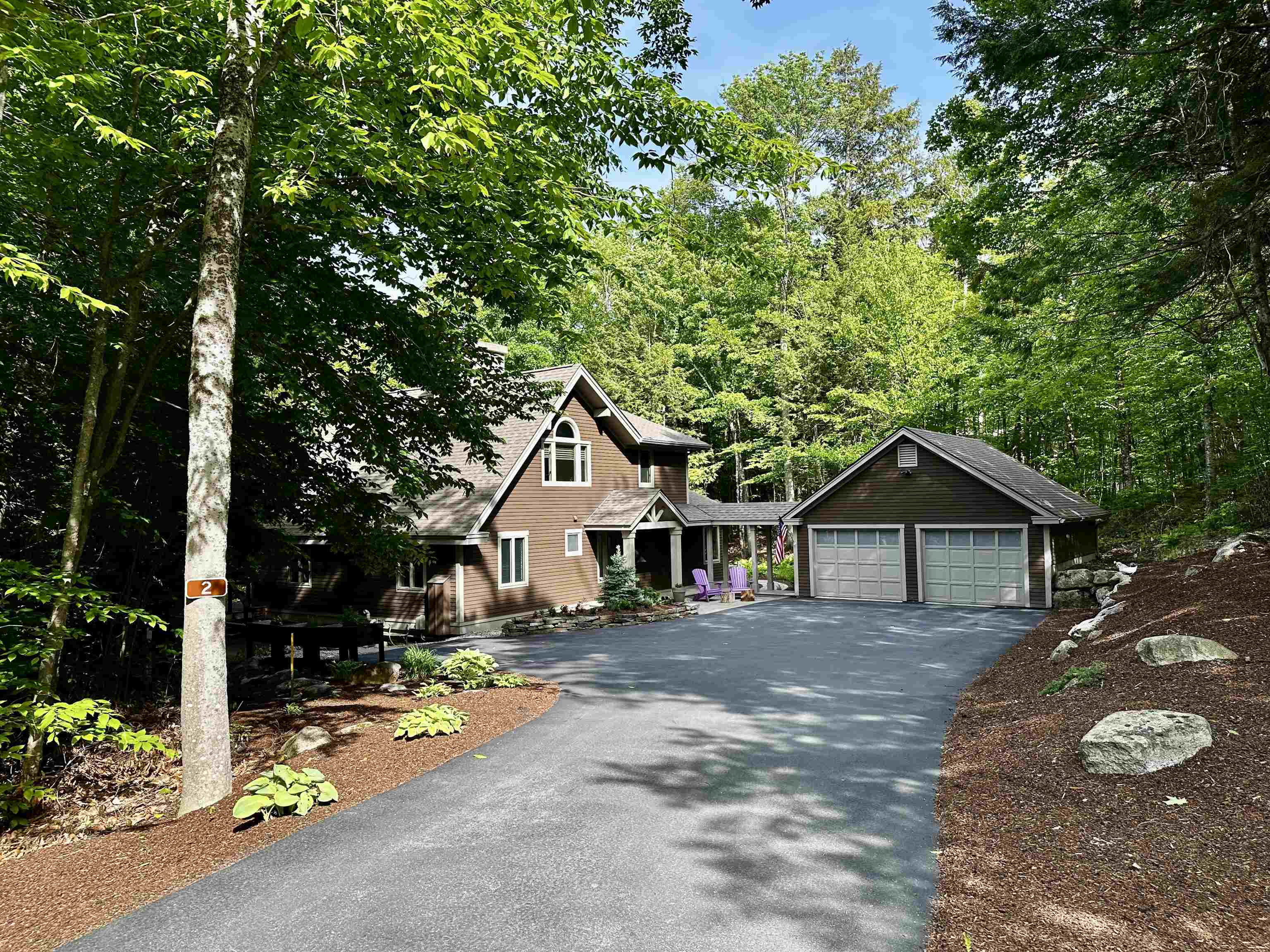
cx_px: 635
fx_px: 881
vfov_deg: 56.8
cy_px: 476
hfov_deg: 71.6
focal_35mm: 24
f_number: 1.78
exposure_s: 1/894
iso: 80
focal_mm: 6.86
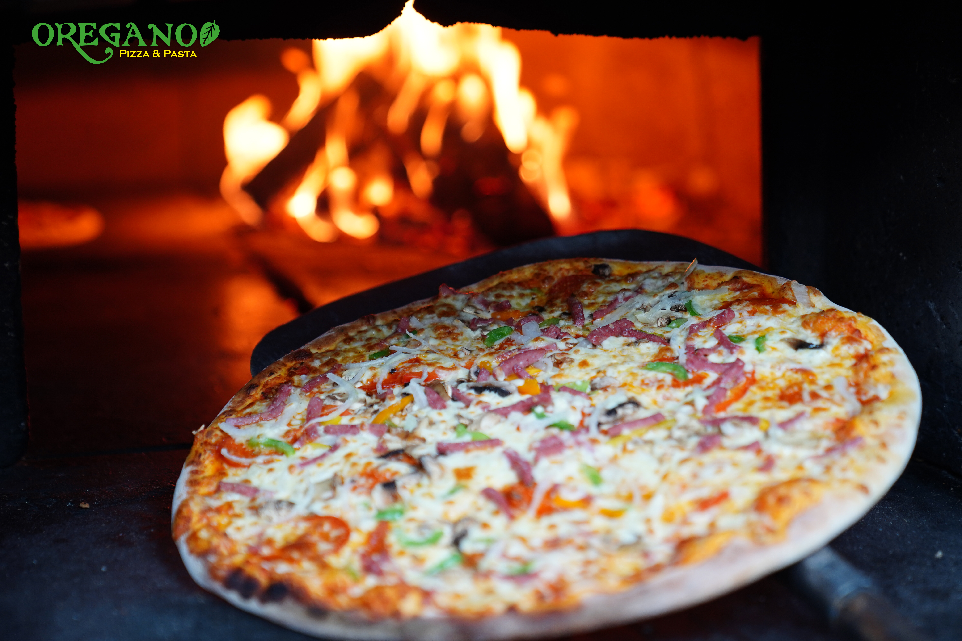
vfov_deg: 19.5
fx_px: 1870
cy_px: 320
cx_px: 481
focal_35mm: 70
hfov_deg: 28.8
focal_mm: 70
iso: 800
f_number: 2.8
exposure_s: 1/125
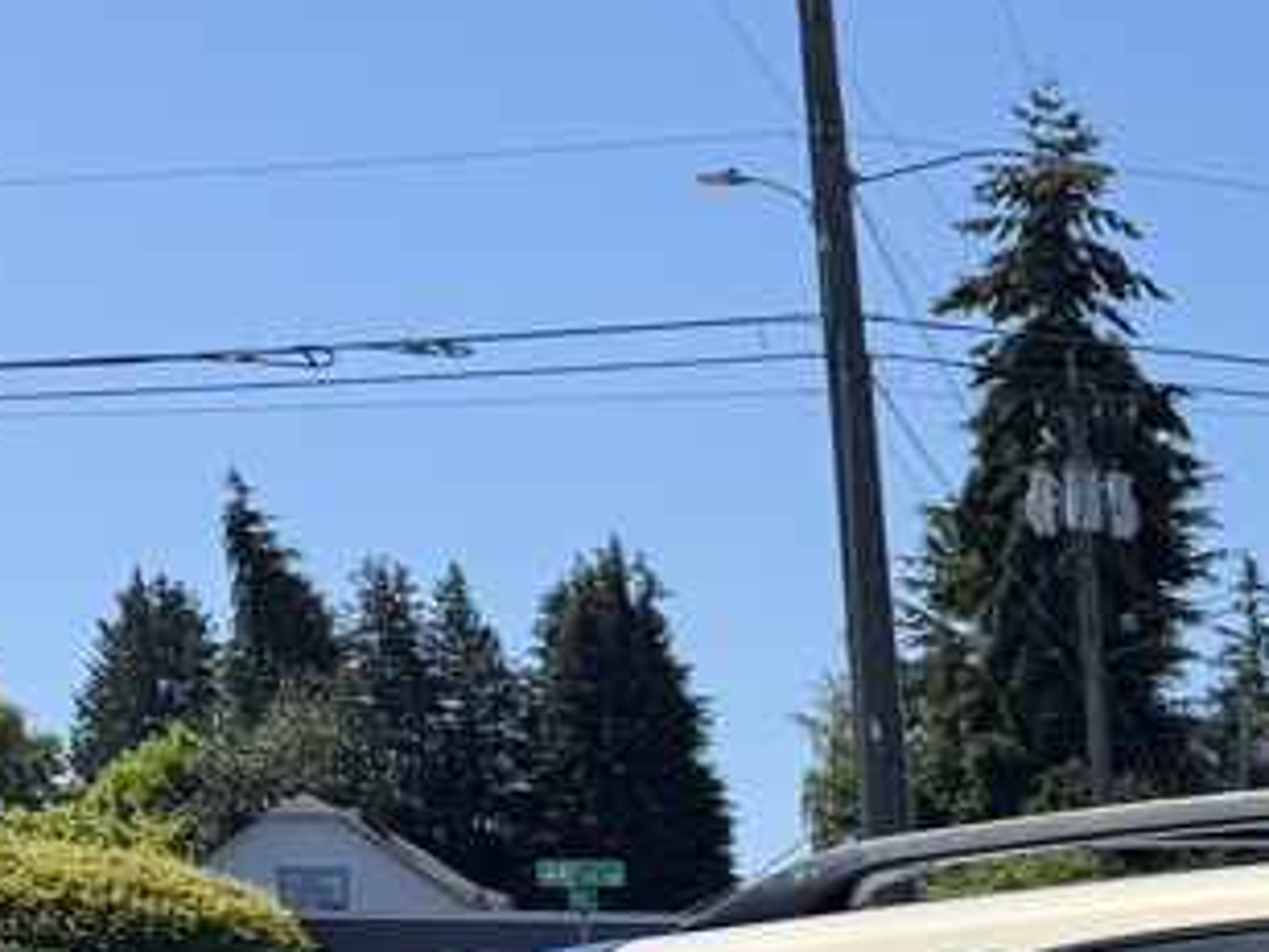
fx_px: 3776
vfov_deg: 12.8
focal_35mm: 103
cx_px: 2592
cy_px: 1797
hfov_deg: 15.2
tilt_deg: -8.6
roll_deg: +0.5
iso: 80
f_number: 1.78
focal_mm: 6.76
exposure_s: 1/3425
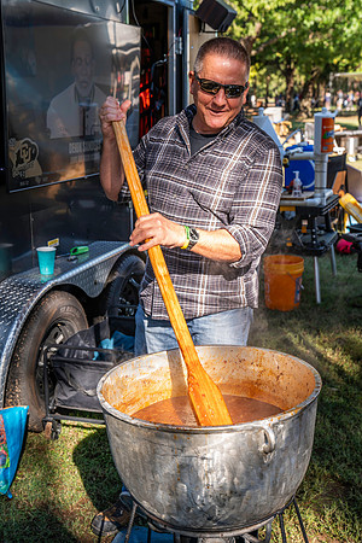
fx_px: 694
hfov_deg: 29.2
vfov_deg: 42.7
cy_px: 272
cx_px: 181
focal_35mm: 46
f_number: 5
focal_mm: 46
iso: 160
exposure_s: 1/160
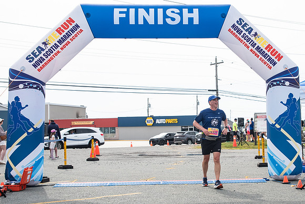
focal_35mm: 59
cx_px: 209
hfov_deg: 33.5
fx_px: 501
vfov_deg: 23.0
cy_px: 114
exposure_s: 1/3200
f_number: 4
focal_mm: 35
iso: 800
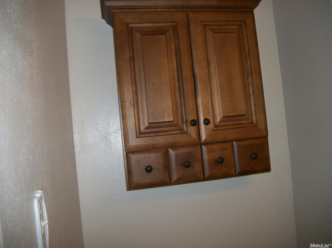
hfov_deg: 56.8
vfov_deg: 44.1
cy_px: 124
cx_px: 166
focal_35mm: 32
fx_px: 307
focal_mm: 5.7
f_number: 2.9
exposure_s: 1/60
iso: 80
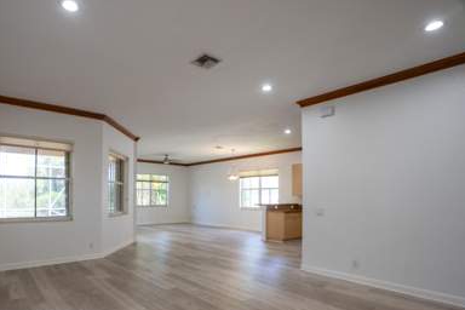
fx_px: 258
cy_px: 193
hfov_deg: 83.2
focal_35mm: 20
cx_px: 191
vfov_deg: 61.2
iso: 100
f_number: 8
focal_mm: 16
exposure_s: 1/6
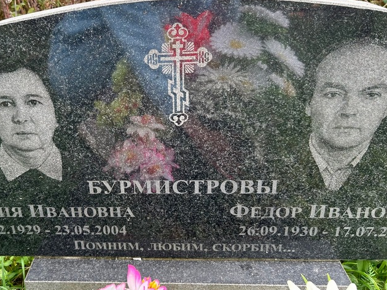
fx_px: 369
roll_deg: +1.0
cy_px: 112
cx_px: 143
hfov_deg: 54.7
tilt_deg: -20.9
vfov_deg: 42.7
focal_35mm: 33
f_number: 1.5
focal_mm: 5.7
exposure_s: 1/251
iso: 40
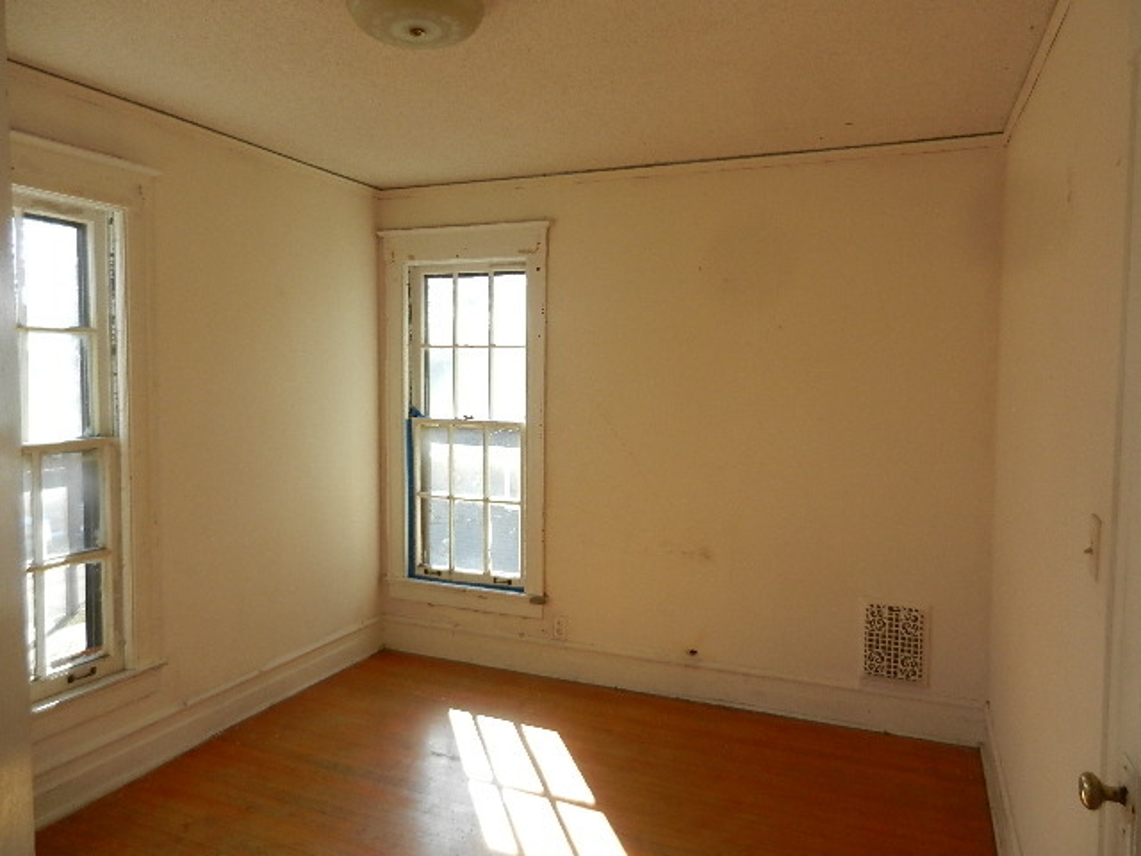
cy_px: 428
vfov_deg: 54.9
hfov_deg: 69.4
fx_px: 824
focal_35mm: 25
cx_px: 570
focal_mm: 4.5
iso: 180
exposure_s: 1/250
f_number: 3.5
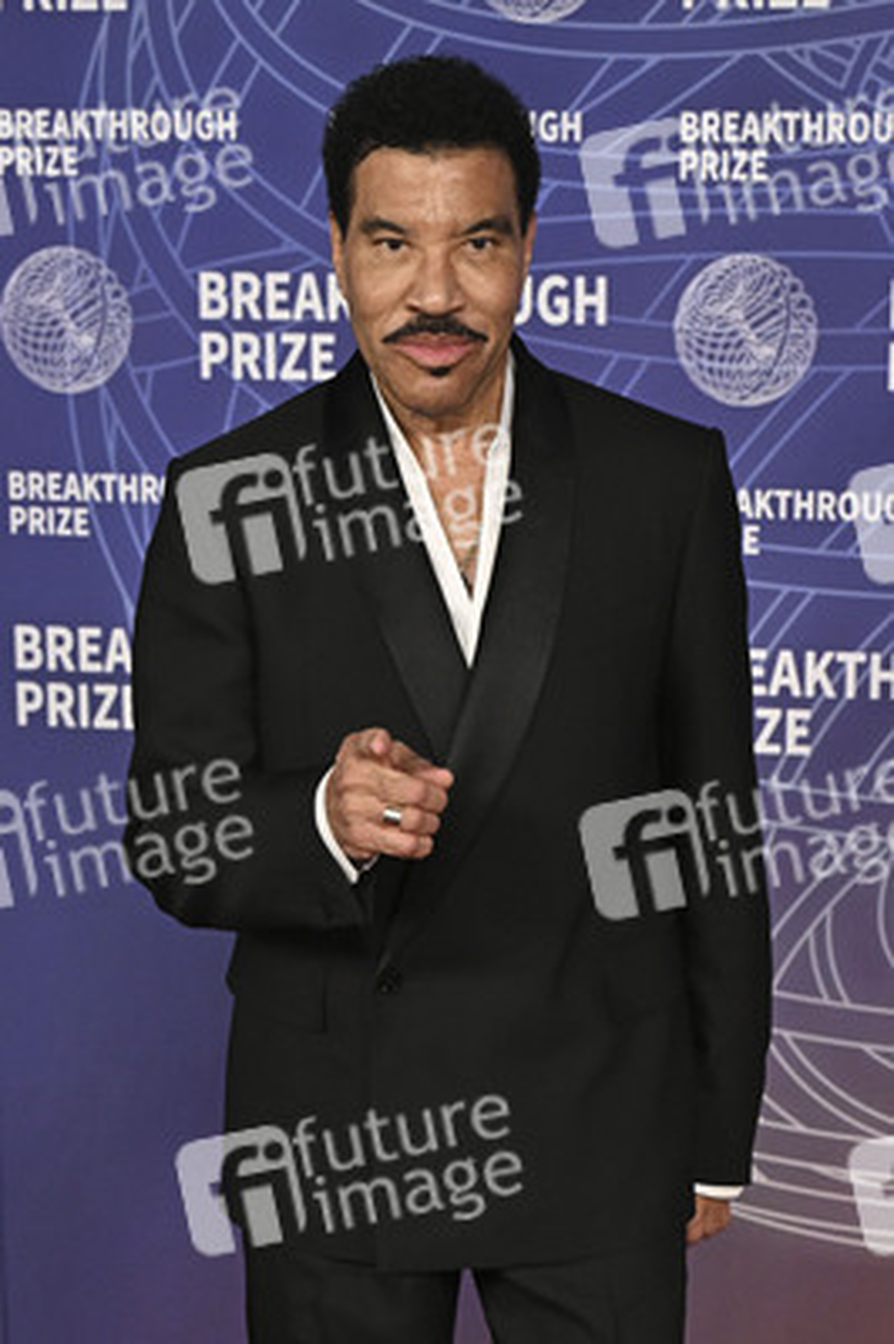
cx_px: 447
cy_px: 672
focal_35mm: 50
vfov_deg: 39.6
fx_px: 1866
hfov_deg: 26.9
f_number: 4
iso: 2000
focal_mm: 50
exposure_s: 1/320
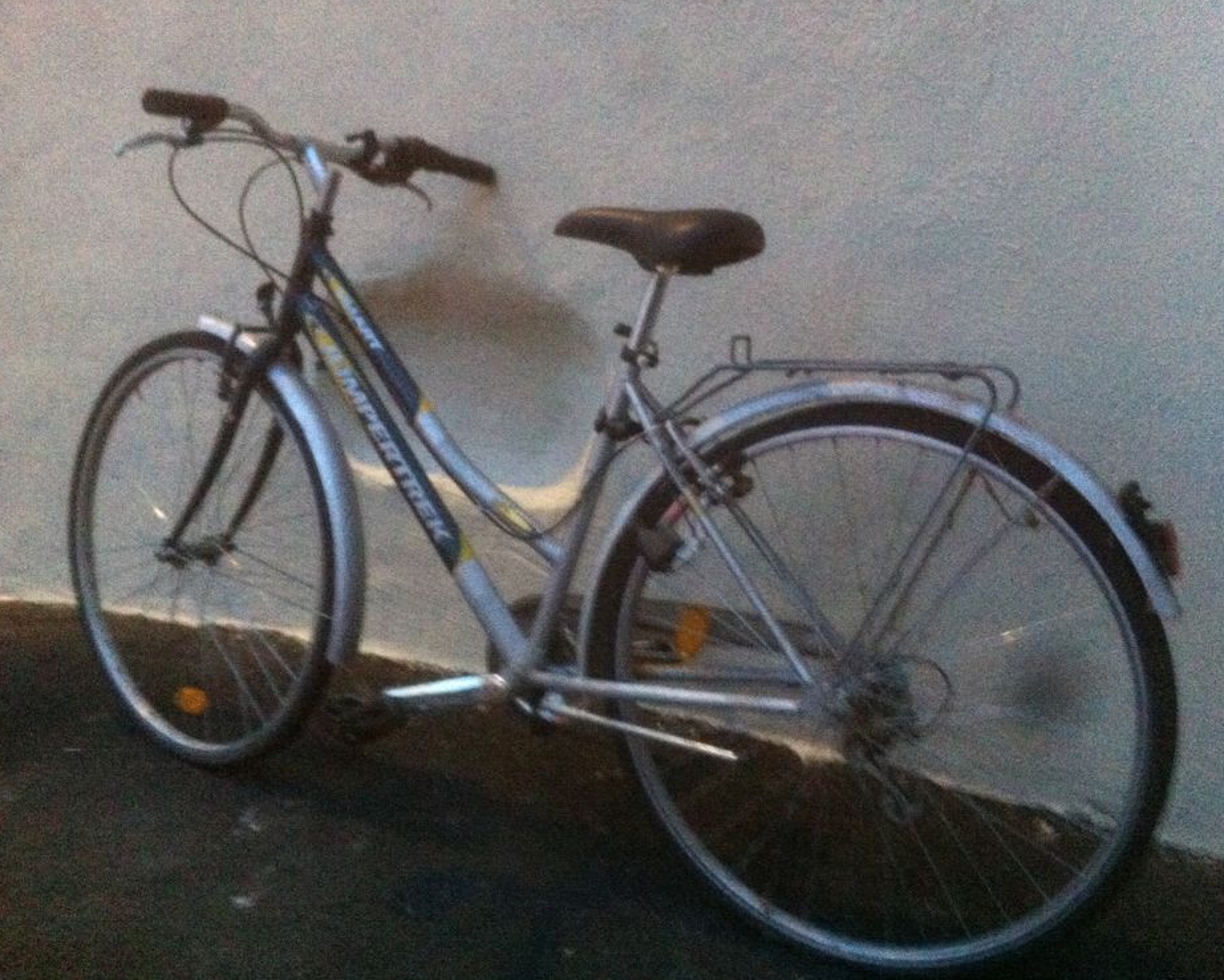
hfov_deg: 49.1
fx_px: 1341
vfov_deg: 40.1
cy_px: 489
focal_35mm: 37
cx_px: 625
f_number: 2.8
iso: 1000
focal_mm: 3.85
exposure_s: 1/15
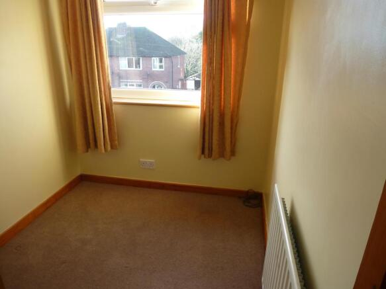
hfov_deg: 71.6
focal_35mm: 24
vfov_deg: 56.8
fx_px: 268
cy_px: 144
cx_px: 193
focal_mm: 4.3
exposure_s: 1/60
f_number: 3.3
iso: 125
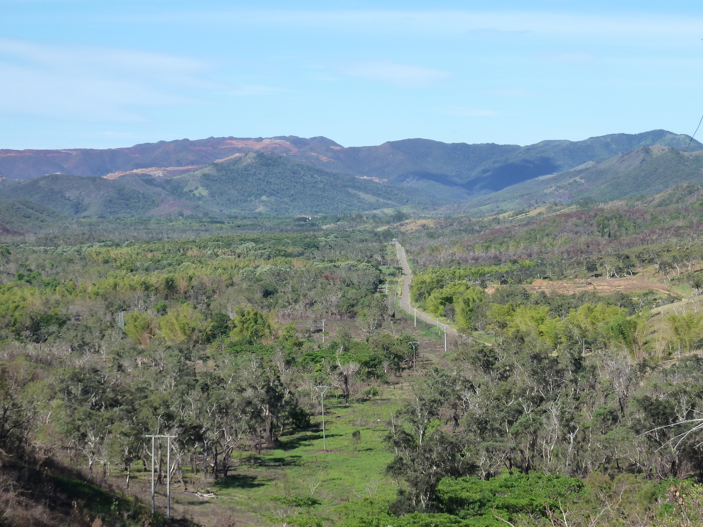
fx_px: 1584
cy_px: 264
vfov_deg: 18.9
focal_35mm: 78
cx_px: 352
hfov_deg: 25.0
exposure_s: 1/400
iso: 125
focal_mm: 12.8
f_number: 4.2
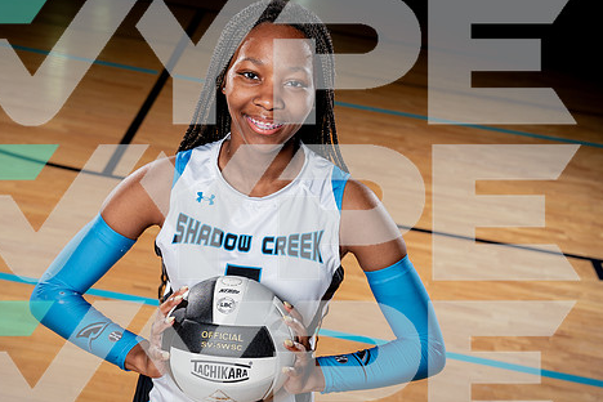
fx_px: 1072
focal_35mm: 64
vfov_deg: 21.2
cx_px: 253
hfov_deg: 31.4
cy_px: 213
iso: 250
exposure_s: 1/250
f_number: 5.6
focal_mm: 51
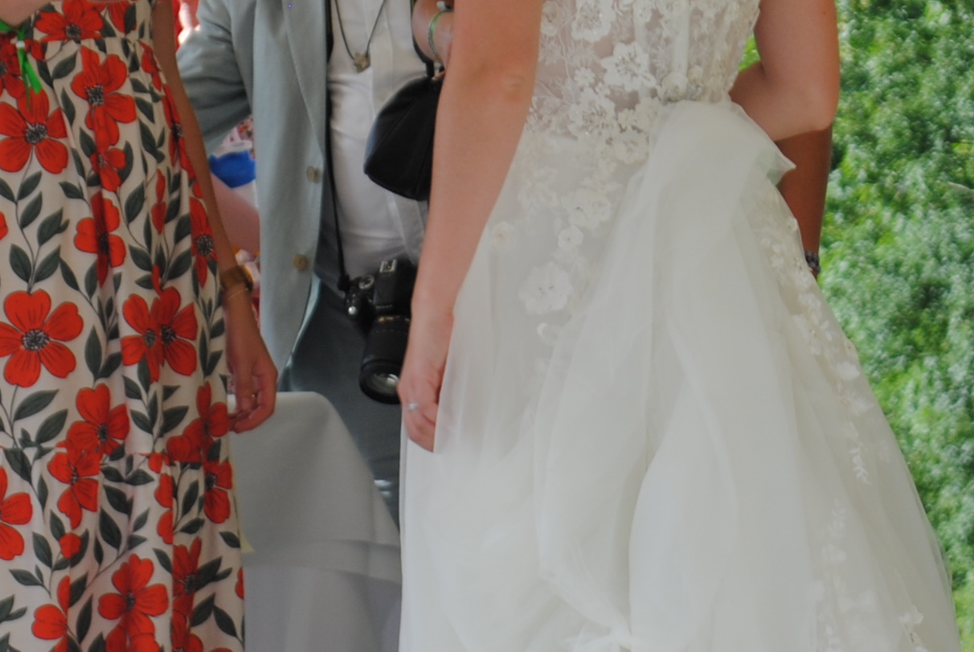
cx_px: 534
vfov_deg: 5.2
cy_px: 130
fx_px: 7139
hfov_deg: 7.8
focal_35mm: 264
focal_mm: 55
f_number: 6.3
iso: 100
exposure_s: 1/160
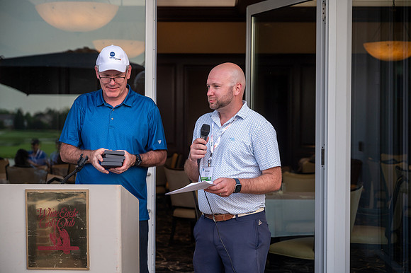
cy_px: 136
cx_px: 206
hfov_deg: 28.8
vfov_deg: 19.4
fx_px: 799
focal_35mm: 70
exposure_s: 1/500
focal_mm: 70
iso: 500
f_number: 4
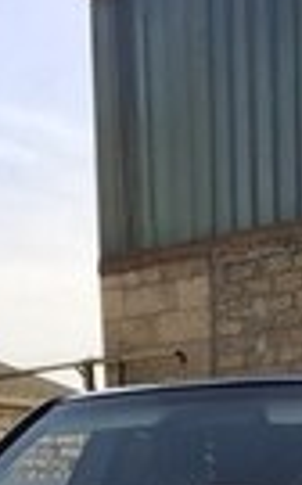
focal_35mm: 113
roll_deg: +1.1
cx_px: 280
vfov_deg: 16.5
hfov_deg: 11.5
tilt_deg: -6.7
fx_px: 1493
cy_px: 762
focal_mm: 4.15
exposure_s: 1/732
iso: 32
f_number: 2.2
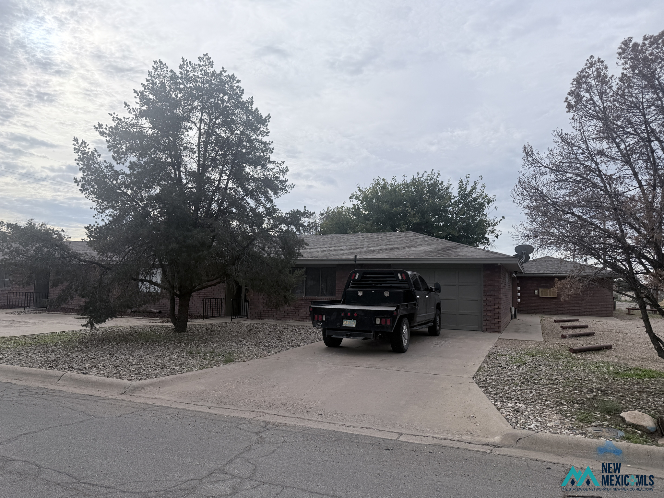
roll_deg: -1.5
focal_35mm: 24
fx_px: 460
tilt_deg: +5.6
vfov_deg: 56.8
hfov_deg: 71.6
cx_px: 332
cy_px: 249
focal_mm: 6.76
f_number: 1.78
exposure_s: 1/6711
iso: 80
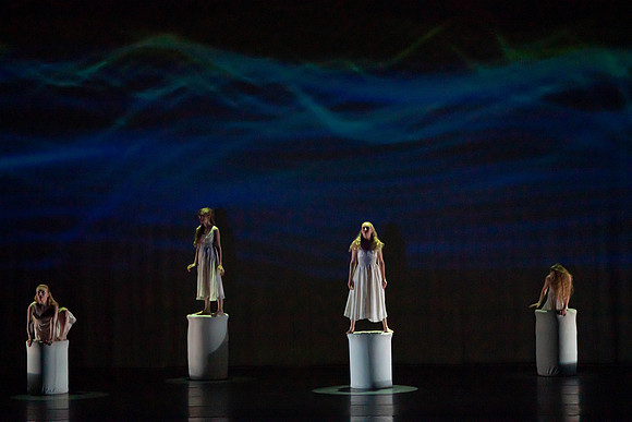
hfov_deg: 13.3
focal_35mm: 154
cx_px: 316
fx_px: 2704
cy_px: 211
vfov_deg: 8.9
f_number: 5
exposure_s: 1/320
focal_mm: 154
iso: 6400
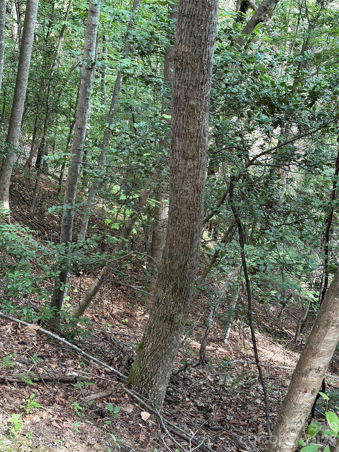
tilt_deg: -27.1
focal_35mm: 52
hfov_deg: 28.0
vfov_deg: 36.8
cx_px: 170
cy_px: 226
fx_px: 679
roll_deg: -3.1
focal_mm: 5.96
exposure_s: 1/60
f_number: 1.6
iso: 160
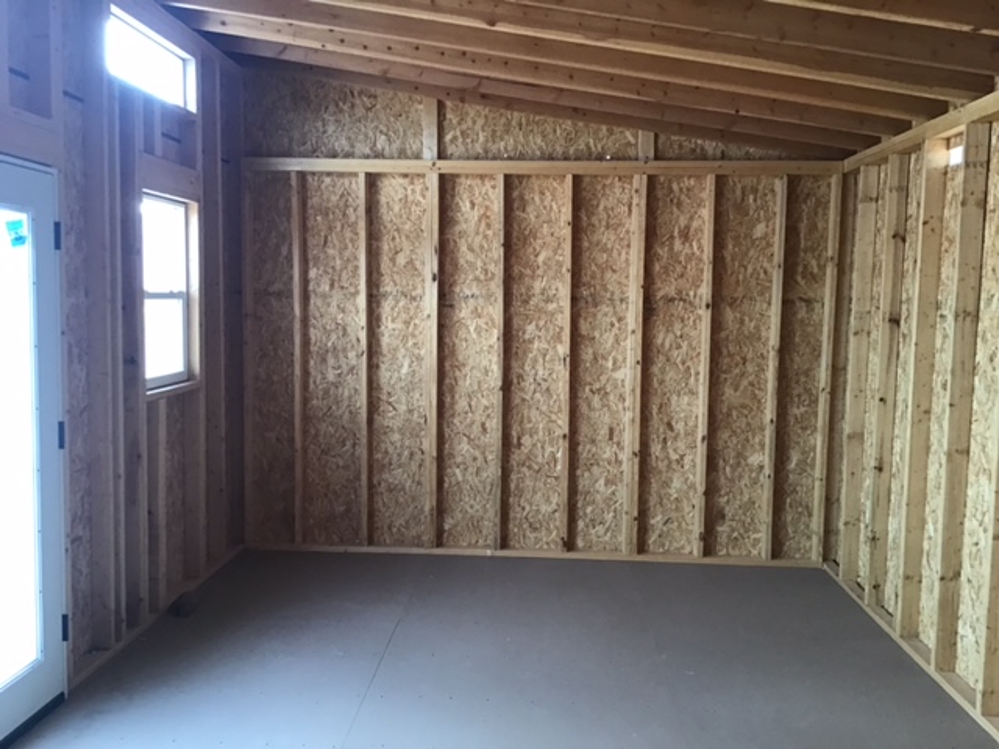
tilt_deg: -6.1
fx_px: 895
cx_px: 500
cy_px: 374
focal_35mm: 31
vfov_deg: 45.4
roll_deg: -0.4
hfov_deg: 58.4
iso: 50
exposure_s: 1/30
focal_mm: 3.3
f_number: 2.4
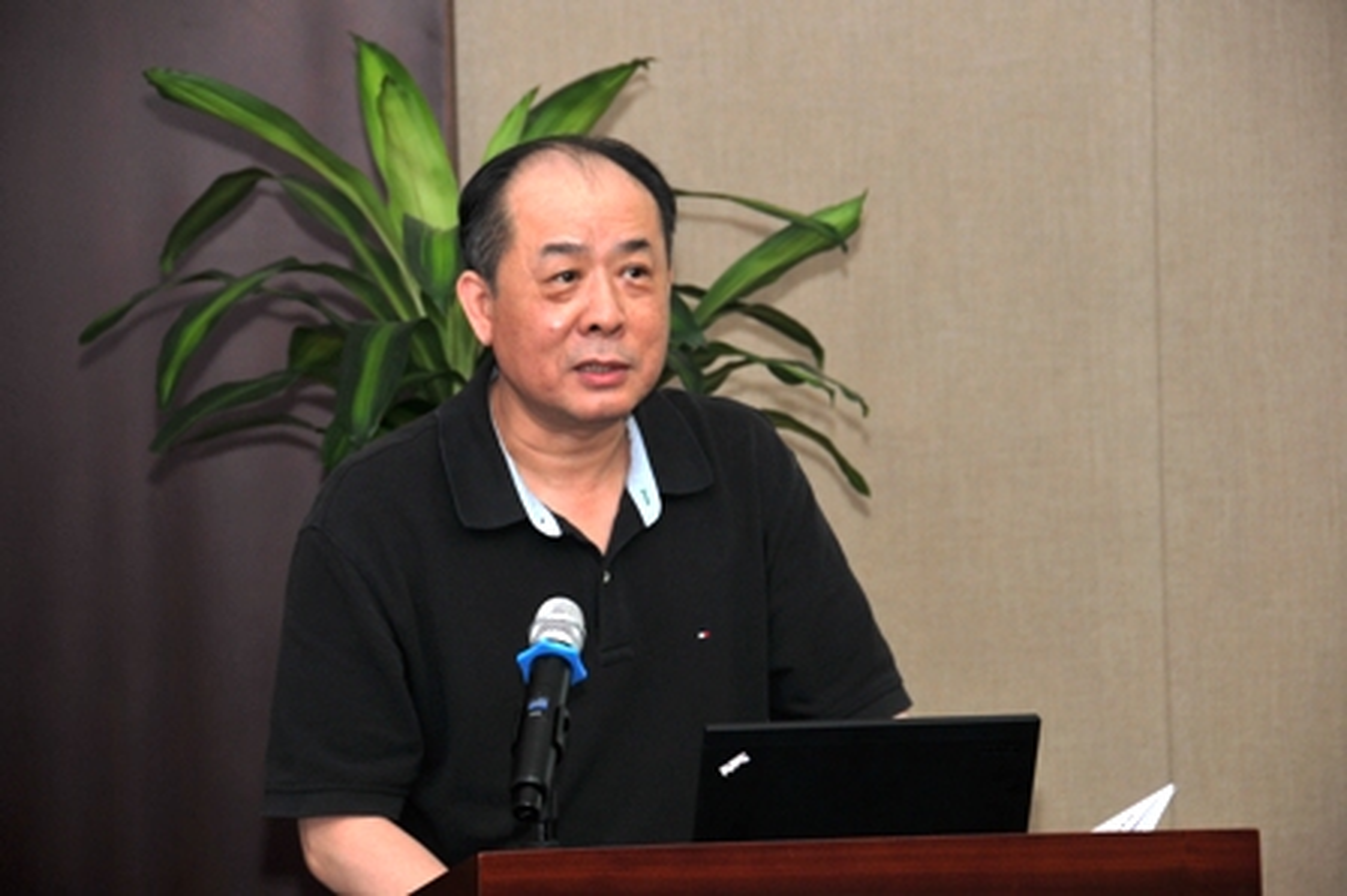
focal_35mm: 158
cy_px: 448
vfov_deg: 8.7
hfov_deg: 13.0
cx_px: 674
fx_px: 5889
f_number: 5.3
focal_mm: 105
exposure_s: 1/60
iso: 250
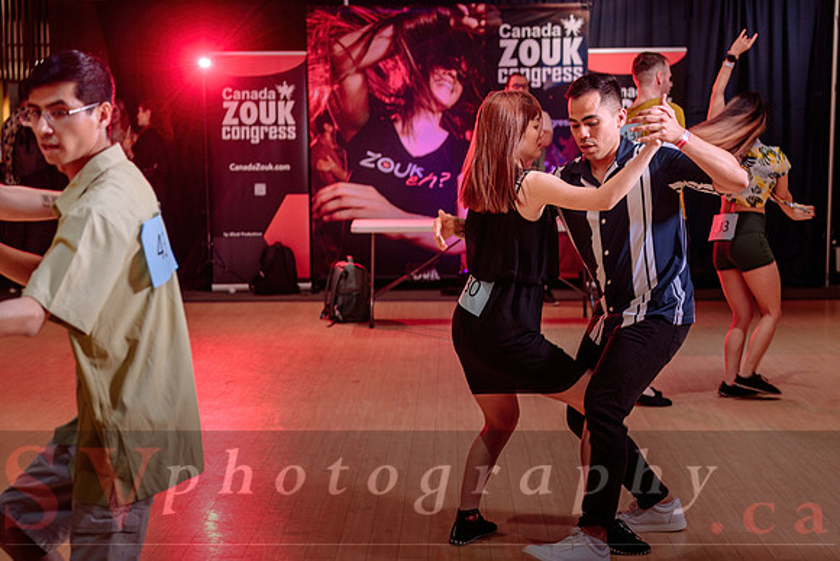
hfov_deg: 33.6
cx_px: 398
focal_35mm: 60
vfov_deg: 22.8
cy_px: 257
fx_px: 1392
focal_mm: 55
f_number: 3.2
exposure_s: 1/100
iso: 400
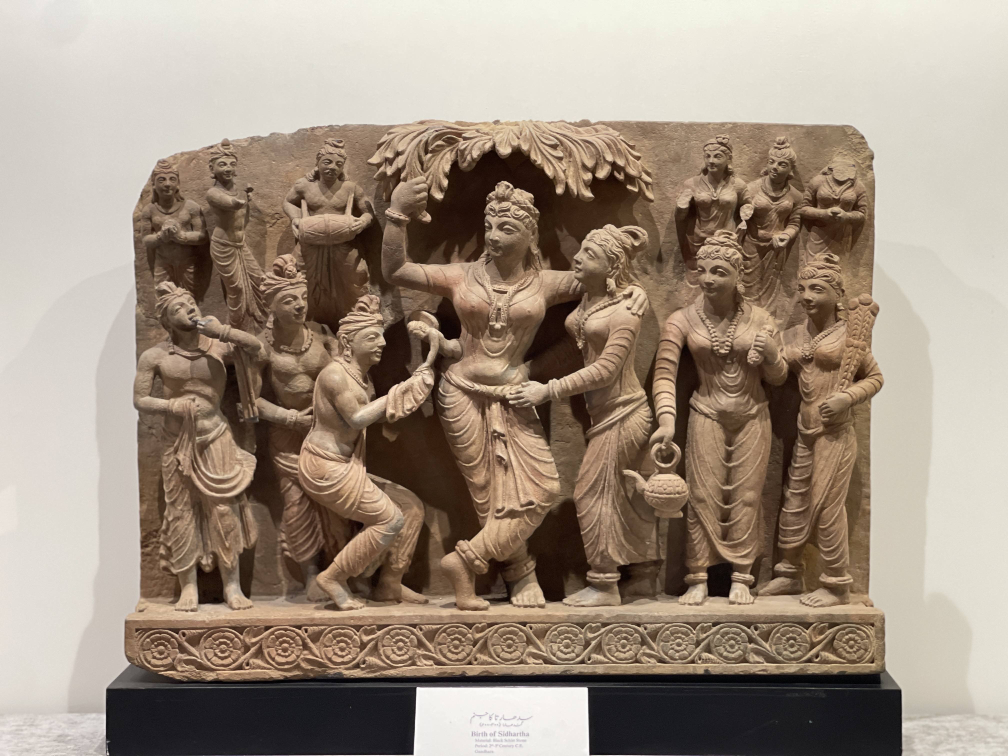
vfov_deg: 22.9
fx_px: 1864
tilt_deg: -3.2
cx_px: 504
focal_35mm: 64
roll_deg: +0.1
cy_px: 378
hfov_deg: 30.3
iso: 160
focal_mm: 7.5
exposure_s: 1/33
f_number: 2.2
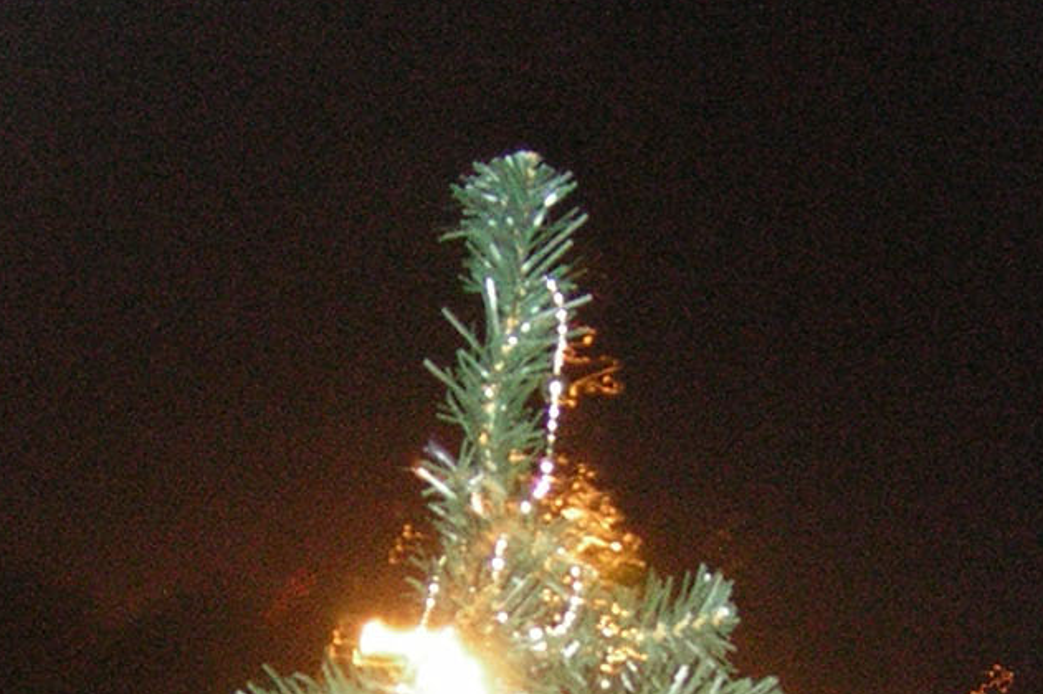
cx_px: 574
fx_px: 2751
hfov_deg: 21.5
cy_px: 915
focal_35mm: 95
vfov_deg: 13.8
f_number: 2.6
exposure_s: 1.5
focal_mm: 4.7
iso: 200
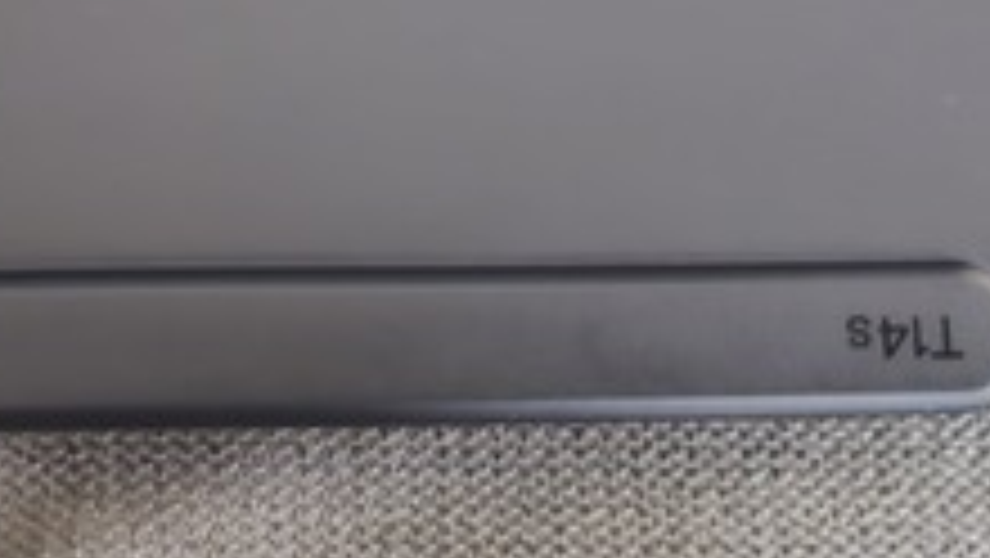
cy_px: -38
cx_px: 241
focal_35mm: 52
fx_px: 1366
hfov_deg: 38.7
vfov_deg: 22.0
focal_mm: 6.3
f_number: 1.7
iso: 1250
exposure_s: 1/15
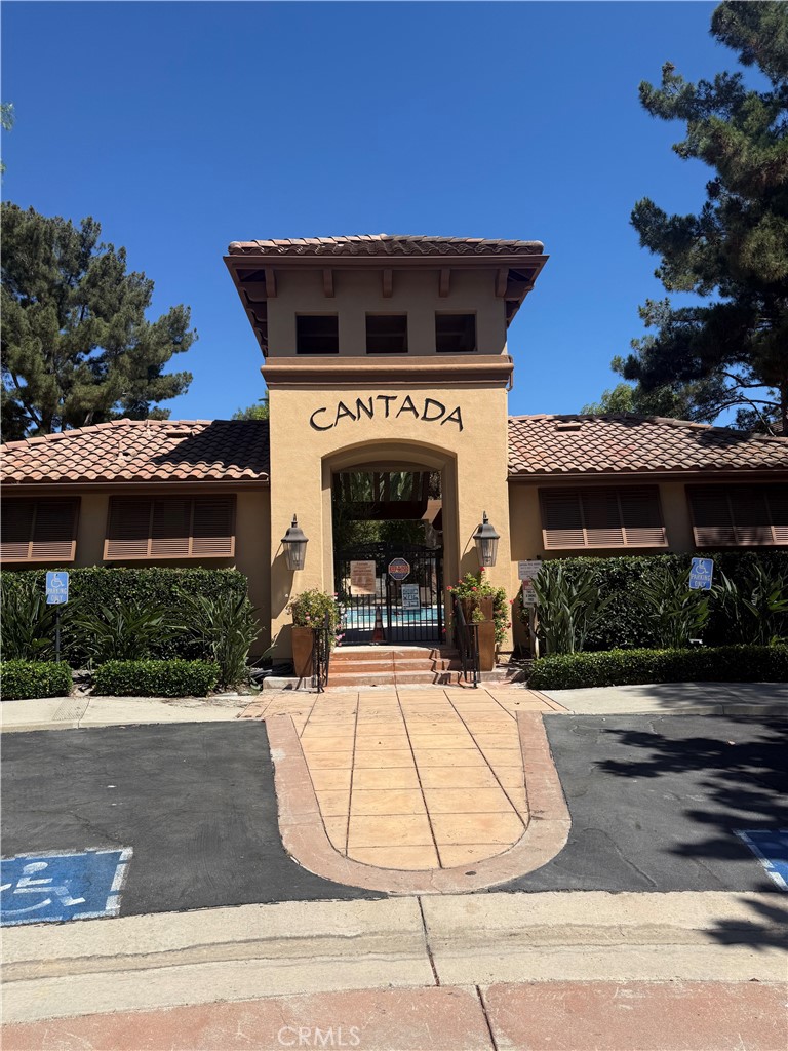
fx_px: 728
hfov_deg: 56.8
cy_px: 526
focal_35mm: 24
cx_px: 394
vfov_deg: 71.6
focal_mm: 6.76
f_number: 1.78
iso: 80
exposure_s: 1/5714
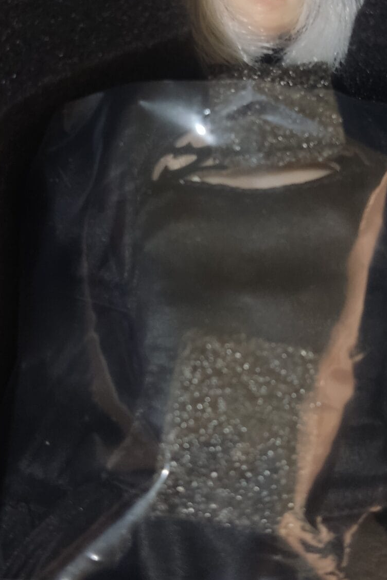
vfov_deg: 33.8
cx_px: 243
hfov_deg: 22.9
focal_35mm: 59
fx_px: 951
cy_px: 219
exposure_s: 1/30
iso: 529
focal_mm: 4.71
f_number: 1.79
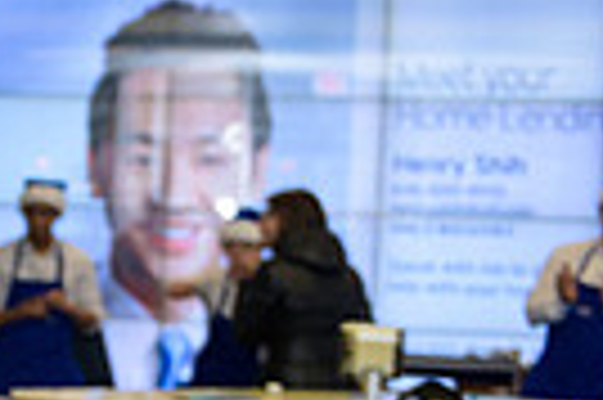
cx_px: -558
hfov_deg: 13.0
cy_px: 326
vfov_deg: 9.8
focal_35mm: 139
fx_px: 2325
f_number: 3.2
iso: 400
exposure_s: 1/125
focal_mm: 32
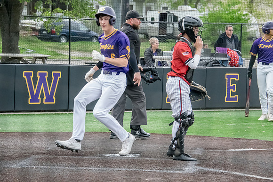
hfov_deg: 13.7
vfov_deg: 9.2
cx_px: 136
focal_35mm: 150
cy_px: 91
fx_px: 1138
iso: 5000
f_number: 5
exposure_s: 1/2000
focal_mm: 100
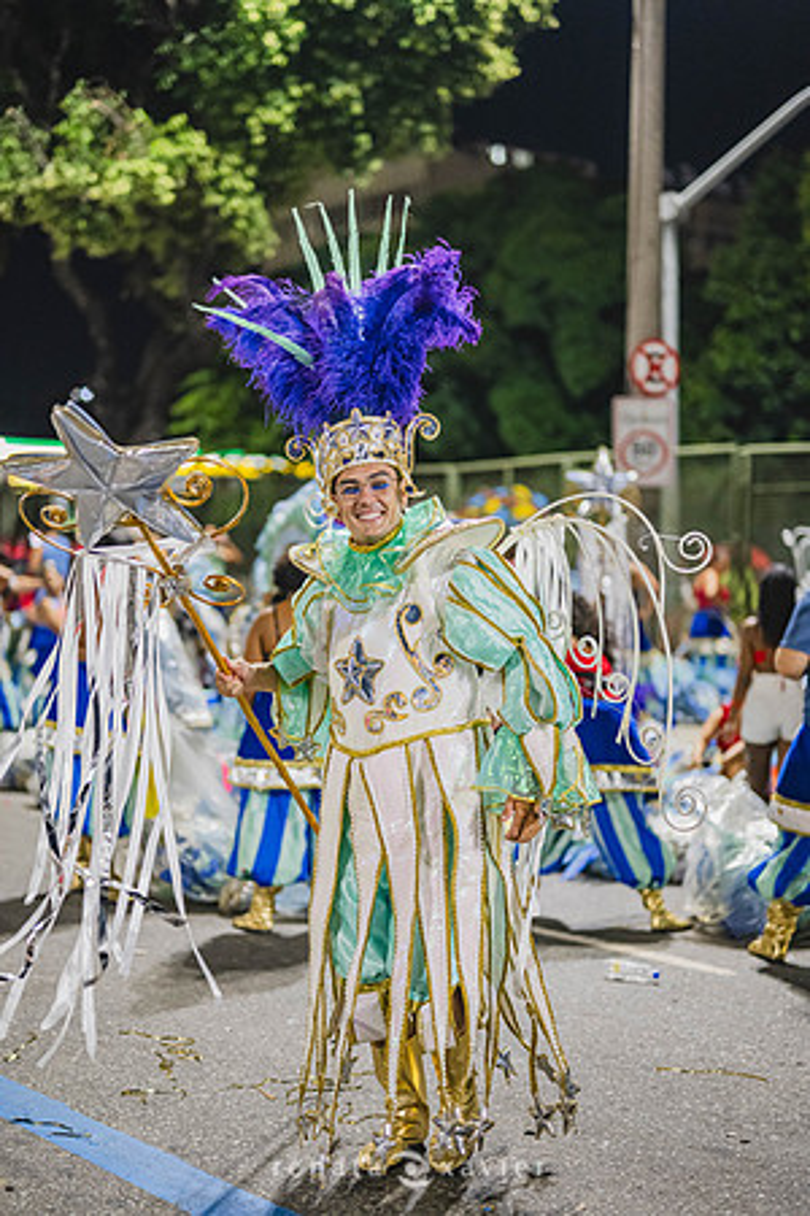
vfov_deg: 39.6
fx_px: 1687
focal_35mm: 50
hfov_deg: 27.0
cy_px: 608
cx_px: 405
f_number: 1.2
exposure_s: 1/250
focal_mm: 50
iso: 2000
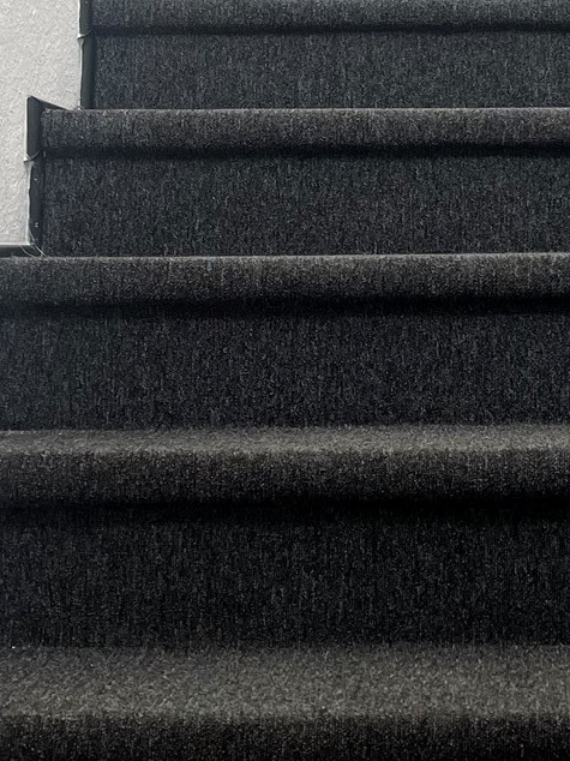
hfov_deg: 17.2
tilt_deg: +8.3
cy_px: -19
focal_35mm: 84
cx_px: 544
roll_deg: +0.2
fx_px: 1845
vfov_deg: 22.3
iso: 64
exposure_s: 1/120
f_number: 1.5
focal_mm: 5.7
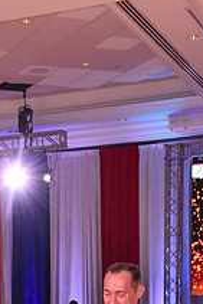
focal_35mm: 121
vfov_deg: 16.0
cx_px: 14
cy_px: 401
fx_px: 1022
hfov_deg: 11.3
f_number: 7.1
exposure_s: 1/250
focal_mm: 44
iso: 2500
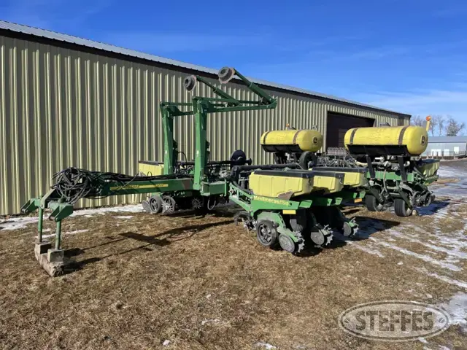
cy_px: 175
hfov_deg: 69.4
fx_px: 337
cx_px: 234
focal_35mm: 25
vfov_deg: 54.9
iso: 32
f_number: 1.6
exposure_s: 1/3165
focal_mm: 5.1
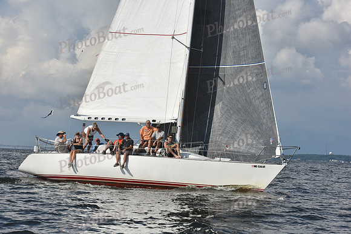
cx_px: 176
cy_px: 117
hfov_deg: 18.6
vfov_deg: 12.5
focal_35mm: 110
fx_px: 1073
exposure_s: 1/1250
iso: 250
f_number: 10
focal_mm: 110
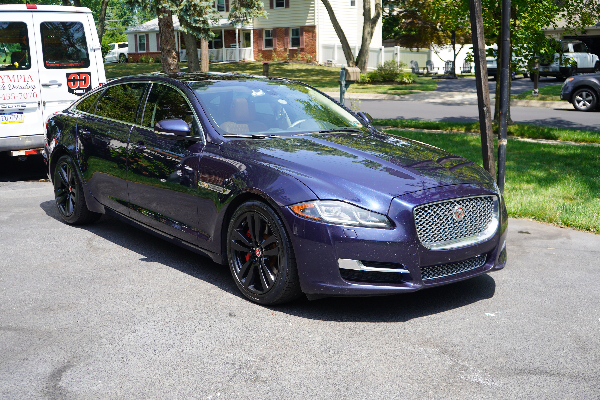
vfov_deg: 31.9
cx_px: 300
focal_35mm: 42
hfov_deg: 46.4
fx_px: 700
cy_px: 200
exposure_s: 1/200
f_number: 5
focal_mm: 42
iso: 100
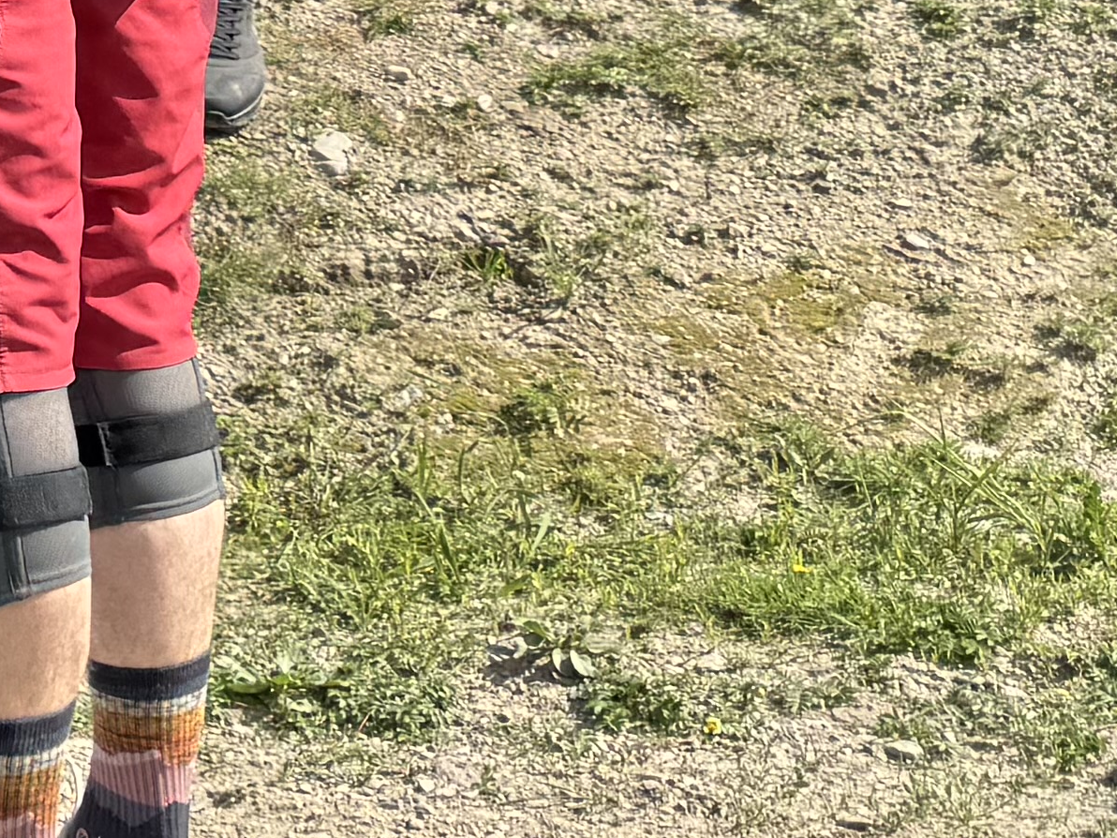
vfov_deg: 11.8
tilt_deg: +2.3
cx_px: -646
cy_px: -711
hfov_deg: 15.5
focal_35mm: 115
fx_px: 3711
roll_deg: -0.7
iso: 80
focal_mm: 6.76
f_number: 1.78
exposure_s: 1/3597
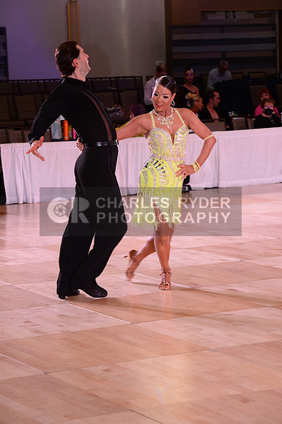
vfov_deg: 17.1
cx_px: 141
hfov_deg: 11.4
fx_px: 1414
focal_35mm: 120
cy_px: 212
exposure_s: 1/125
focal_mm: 120
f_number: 5.6
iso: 1250
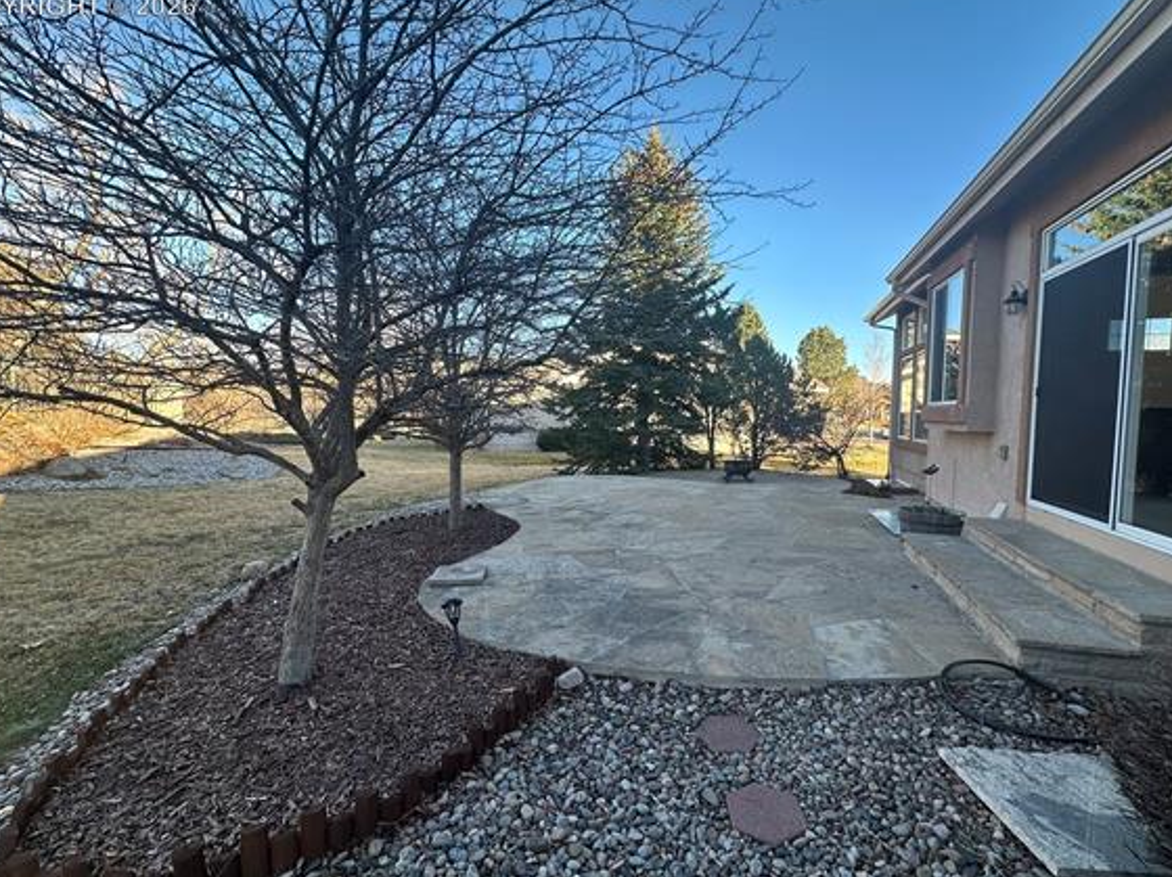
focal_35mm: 16
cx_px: 609
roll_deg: -1.0
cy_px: 445
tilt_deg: -3.4
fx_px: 541
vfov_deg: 78.0
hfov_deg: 94.5
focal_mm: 2.22
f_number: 2.2
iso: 40
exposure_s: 1/213
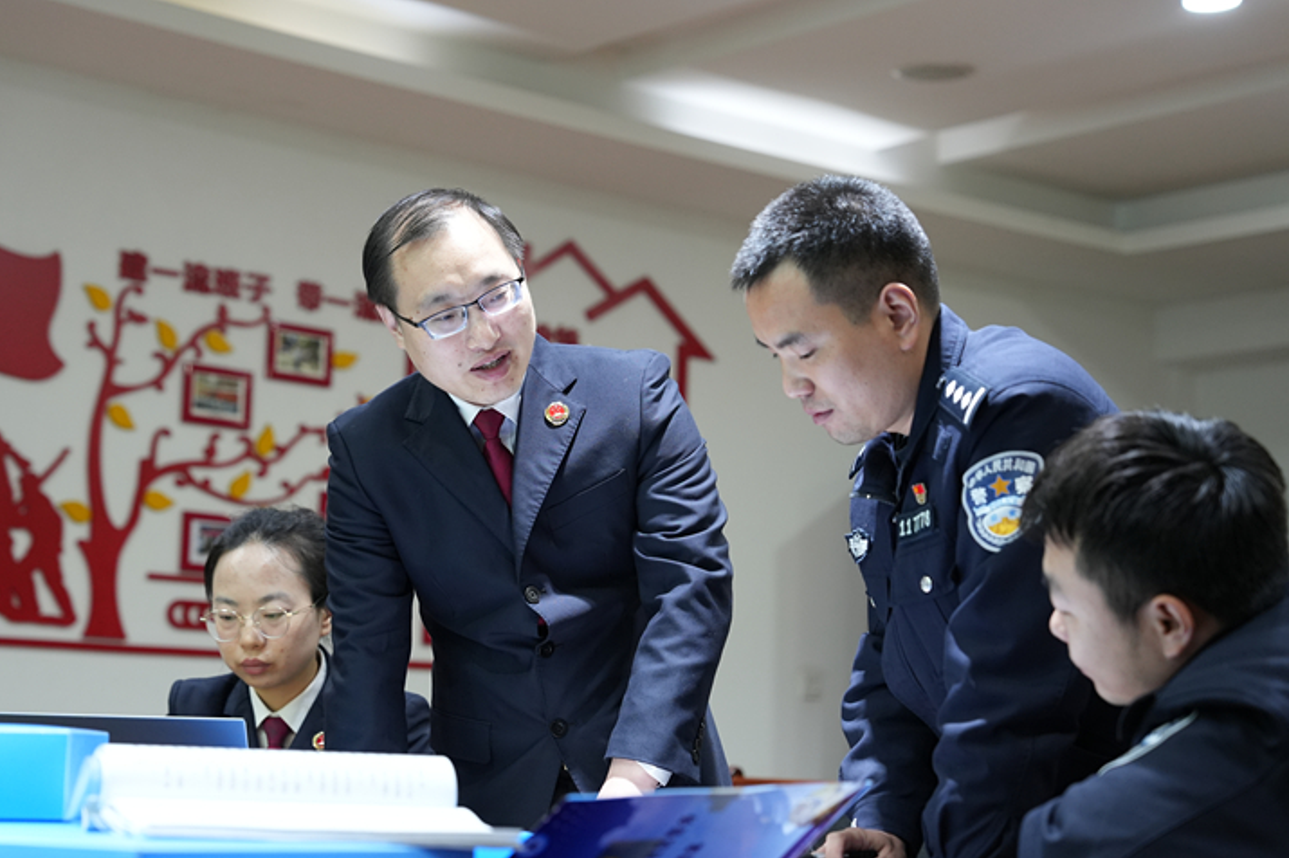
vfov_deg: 18.2
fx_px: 2684
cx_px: 600
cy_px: 479
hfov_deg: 27.0
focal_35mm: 75
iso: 1600
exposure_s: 1/100
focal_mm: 67
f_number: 3.2
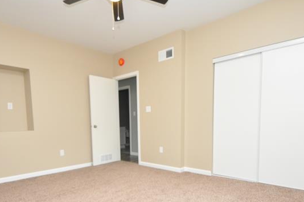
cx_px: 130
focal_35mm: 23
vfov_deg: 53.4
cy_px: 142
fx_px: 194
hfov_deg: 75.7
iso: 800
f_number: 4.5
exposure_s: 1/60
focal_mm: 8
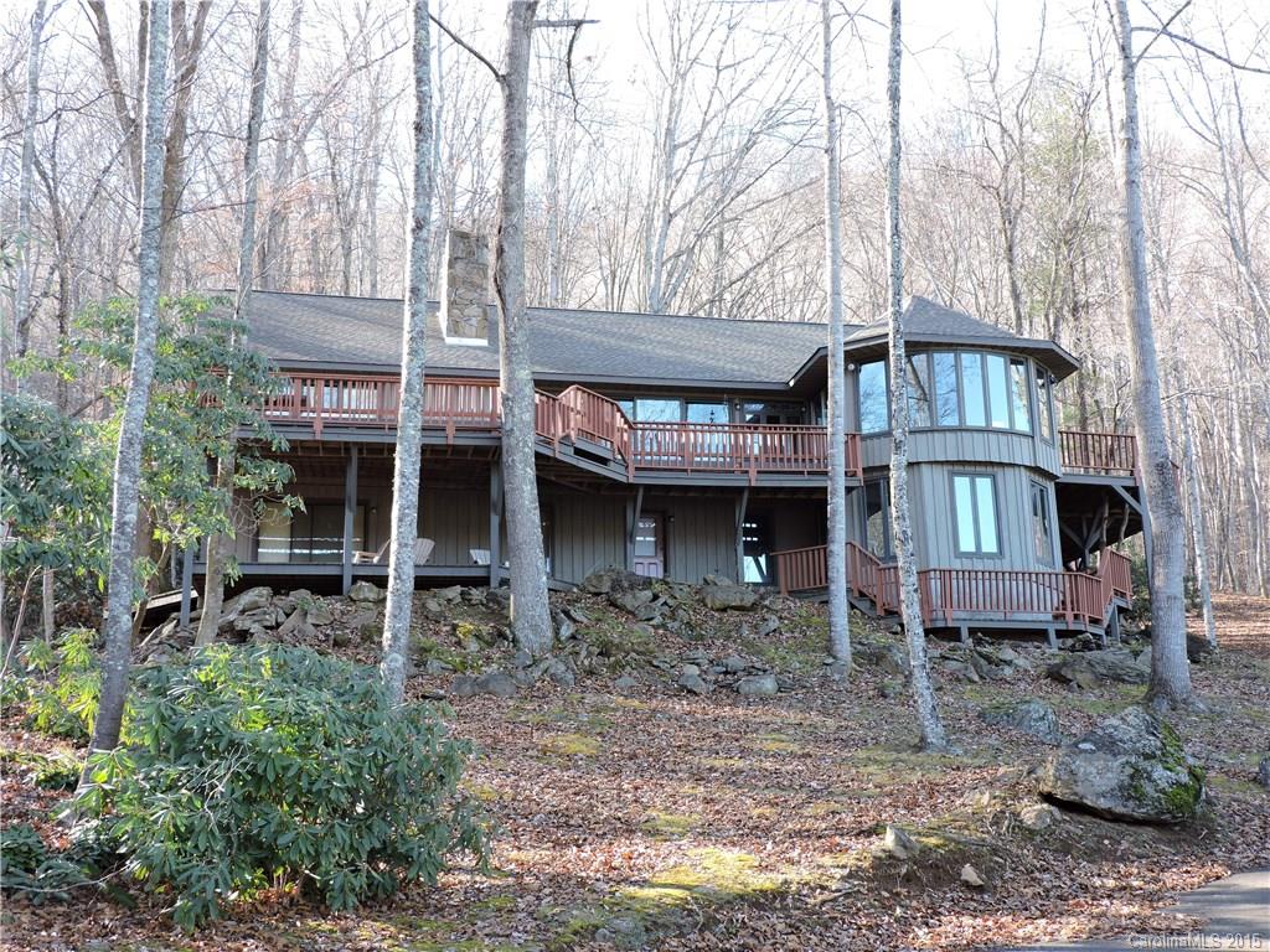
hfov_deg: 46.8
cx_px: 635
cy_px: 476
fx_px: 1468
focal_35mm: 40
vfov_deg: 36.0
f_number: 3.3
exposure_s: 1/50
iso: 100
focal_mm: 7.1
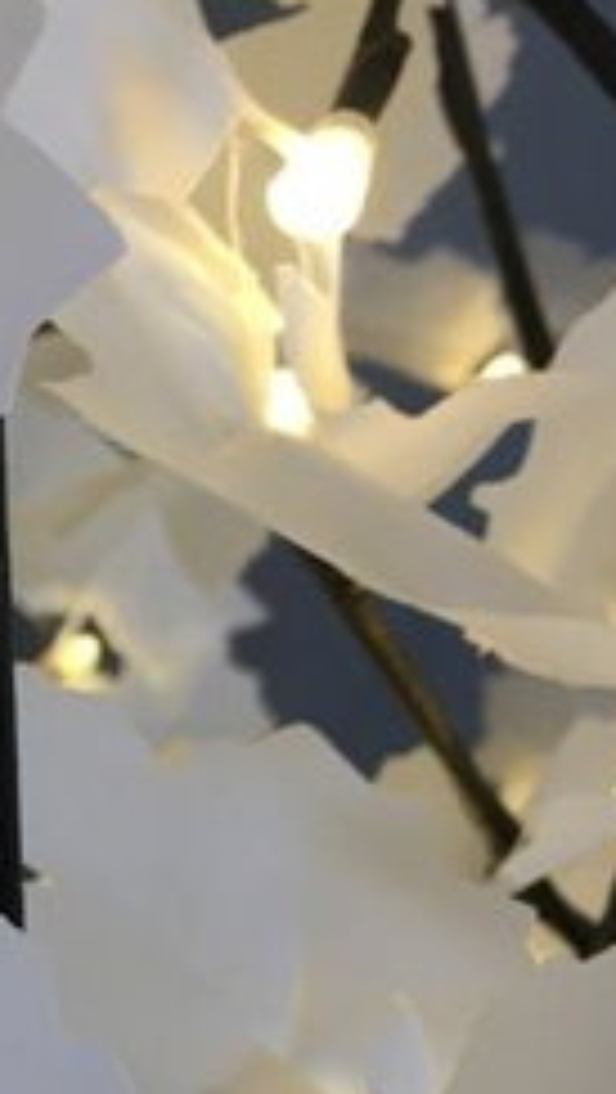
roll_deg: +14.2
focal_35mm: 91
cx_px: -483
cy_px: 882
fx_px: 2638
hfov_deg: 12.2
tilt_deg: -42.7
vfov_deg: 23.1
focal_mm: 4.15
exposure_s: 1/33
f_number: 2.2
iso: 32
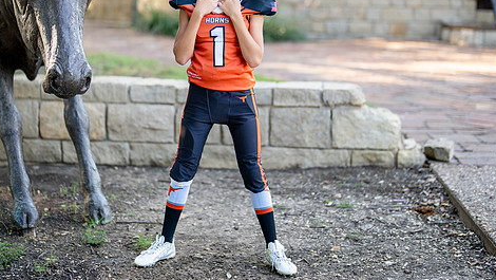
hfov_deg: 28.9
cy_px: 70
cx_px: 219
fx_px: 961
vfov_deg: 16.5
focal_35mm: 73
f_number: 1.2
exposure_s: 1/1600
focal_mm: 50
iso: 200
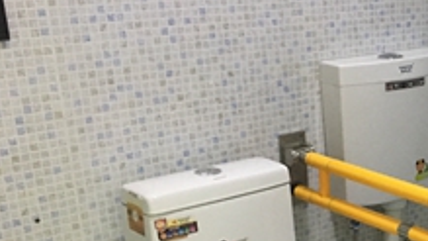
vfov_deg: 16.5
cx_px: 471
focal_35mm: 72
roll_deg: -1.8
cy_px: 211
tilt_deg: -19.4
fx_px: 817
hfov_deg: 27.0
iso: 400
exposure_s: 1/17
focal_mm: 4.15
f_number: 2.2
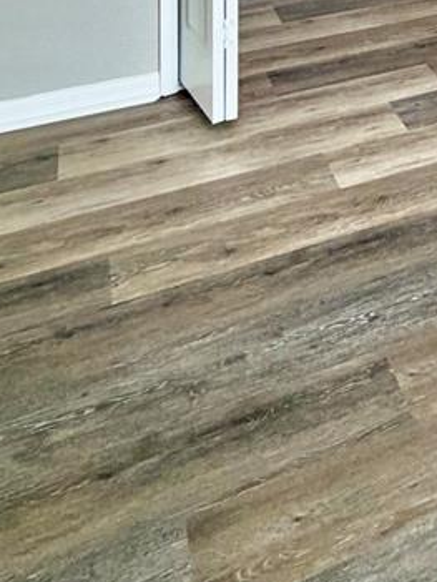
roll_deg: -0.4
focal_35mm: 48
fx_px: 807
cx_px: 429
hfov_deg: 28.6
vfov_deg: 26.0
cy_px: -338
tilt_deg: -0.2
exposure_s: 1/120
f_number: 2.2
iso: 250
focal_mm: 2.22
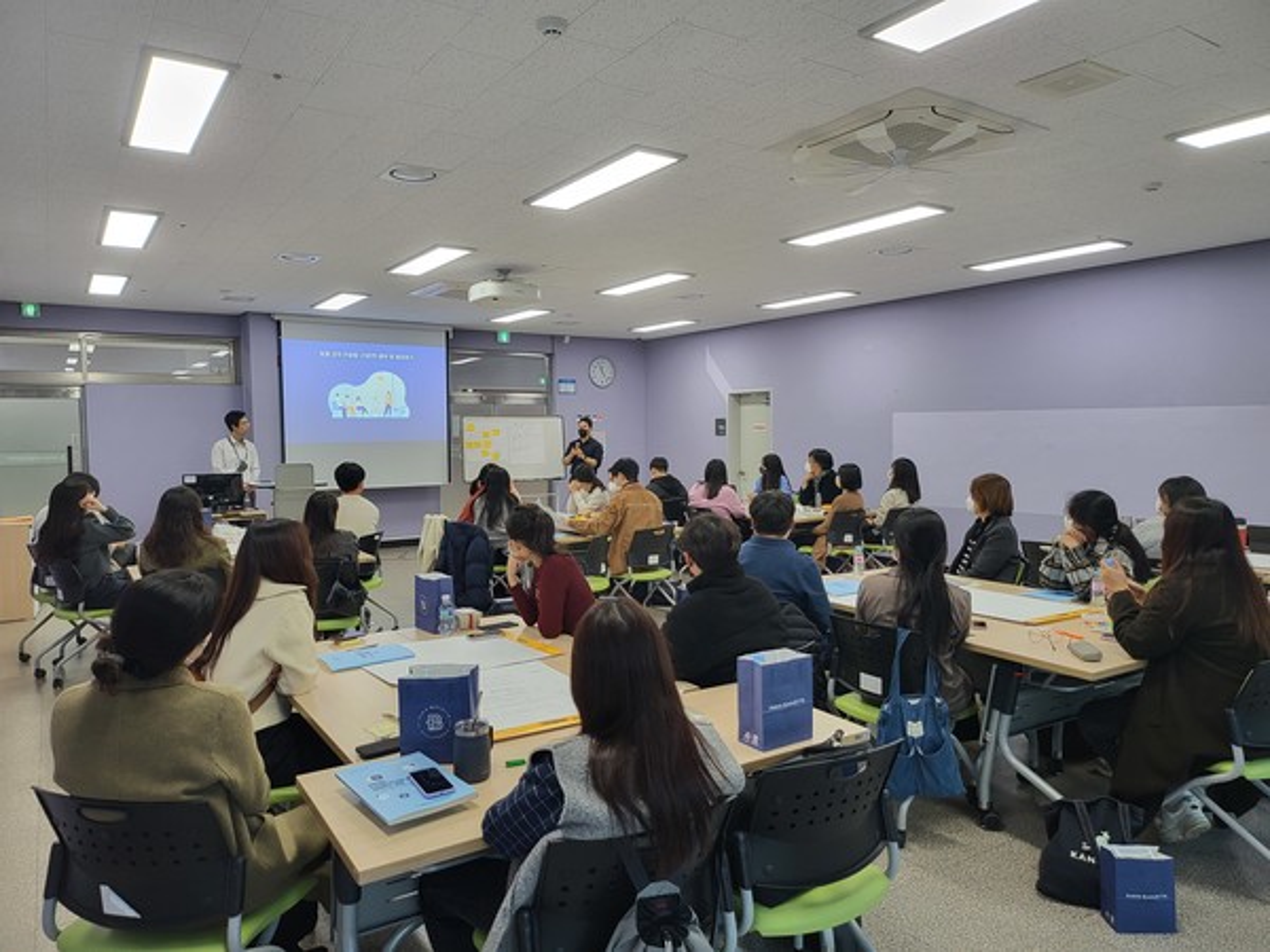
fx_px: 881
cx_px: 635
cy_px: 476
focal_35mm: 24
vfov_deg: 56.8
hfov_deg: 71.6
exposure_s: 1/120
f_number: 1.8
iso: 125
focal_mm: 5
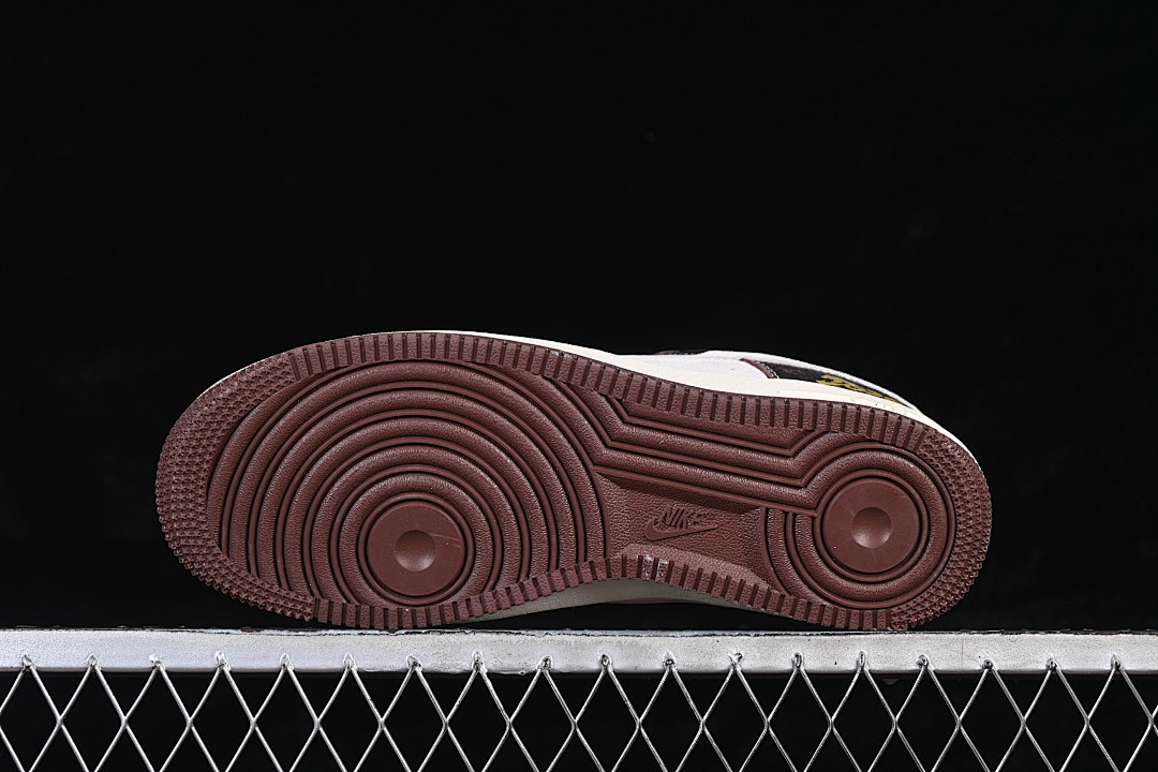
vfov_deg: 18.2
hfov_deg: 27.0
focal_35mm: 75
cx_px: 579
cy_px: 386
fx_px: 2412
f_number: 7.1
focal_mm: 50
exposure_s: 1/60
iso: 160
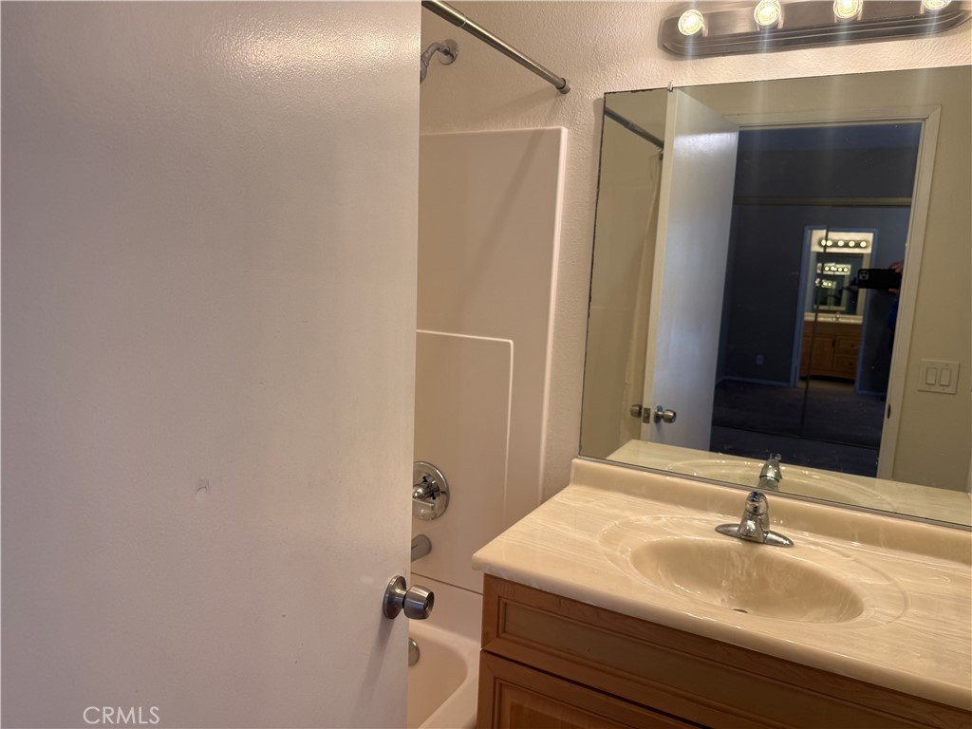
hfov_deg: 71.6
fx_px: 674
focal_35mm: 24
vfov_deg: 56.8
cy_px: 364
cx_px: 486
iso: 64
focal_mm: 6.76
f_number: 1.78
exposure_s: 1/135
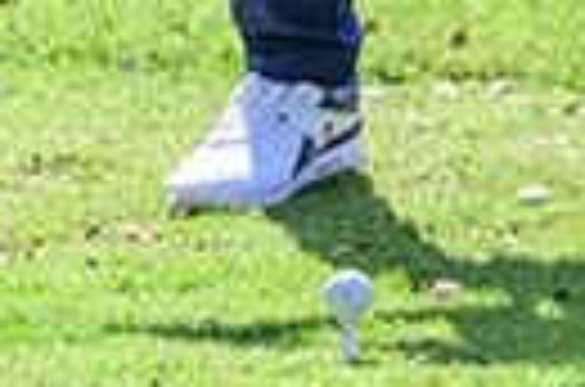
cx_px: 482
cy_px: -792
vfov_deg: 1.6
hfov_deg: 2.4
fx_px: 13811
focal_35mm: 852
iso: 1100
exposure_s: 1/10000
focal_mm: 115
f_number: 2.8
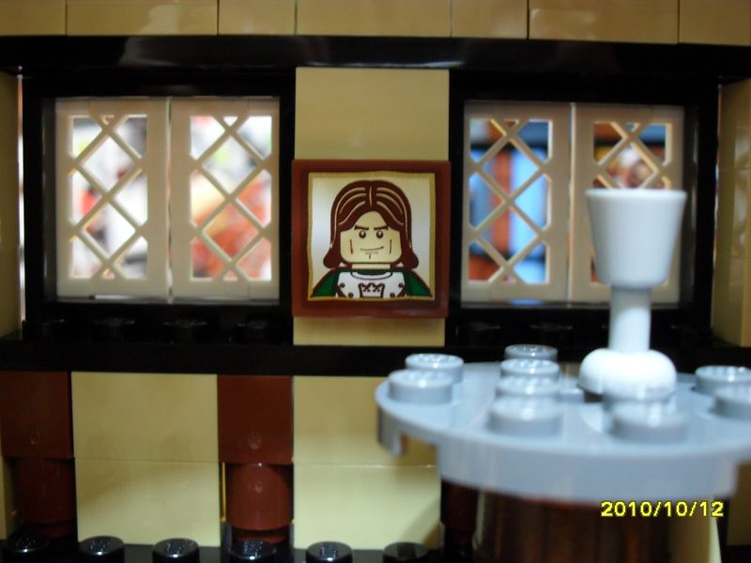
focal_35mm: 40
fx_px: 868
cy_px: 282
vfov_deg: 36.0
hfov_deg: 46.8
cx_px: 376
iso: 200
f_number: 3
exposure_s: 1/2
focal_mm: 7
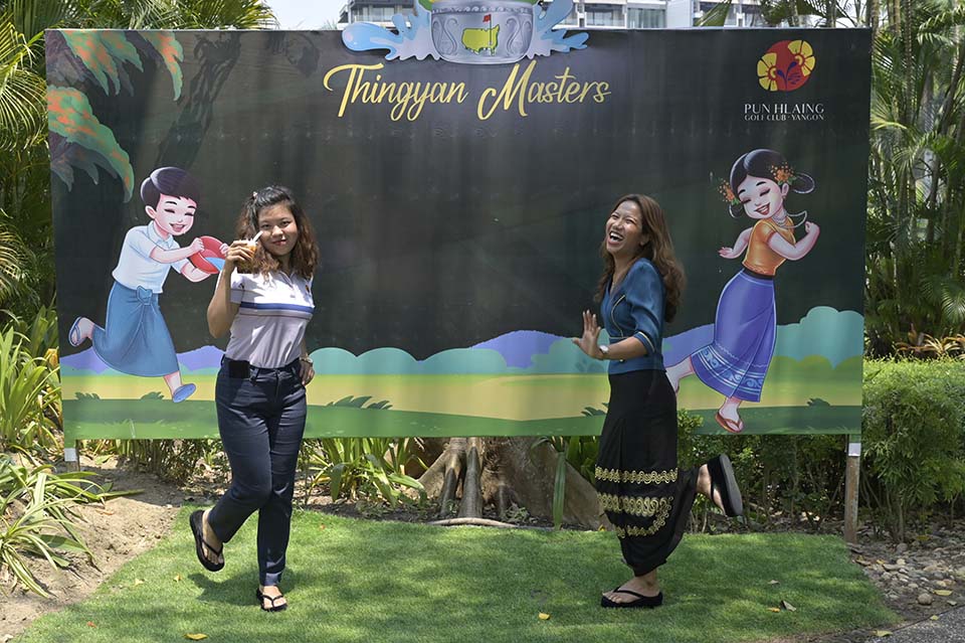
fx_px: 1098
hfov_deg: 47.4
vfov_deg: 32.6
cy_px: 322
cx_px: 482
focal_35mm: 41
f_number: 8
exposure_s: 1/250
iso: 220
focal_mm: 41
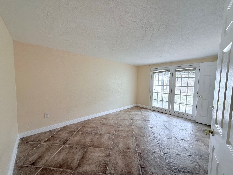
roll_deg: -1.3
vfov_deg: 85.7
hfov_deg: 102.1
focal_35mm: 14
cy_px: 88
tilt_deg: -3.4
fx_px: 94
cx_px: 116
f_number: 2.2
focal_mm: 2.22
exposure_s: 1/108
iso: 64
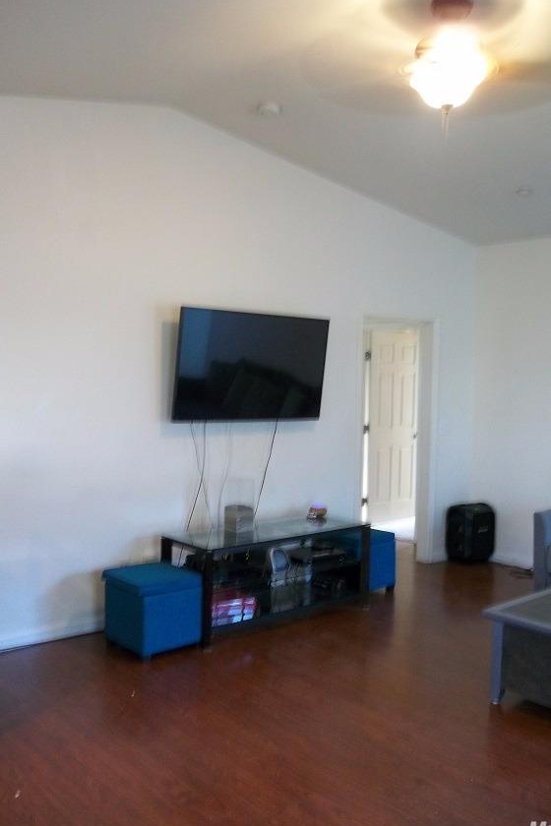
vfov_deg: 55.8
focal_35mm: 34
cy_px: 419
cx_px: 309
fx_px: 781
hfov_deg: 38.8
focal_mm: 5.7
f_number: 2.9
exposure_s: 1/8
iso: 170
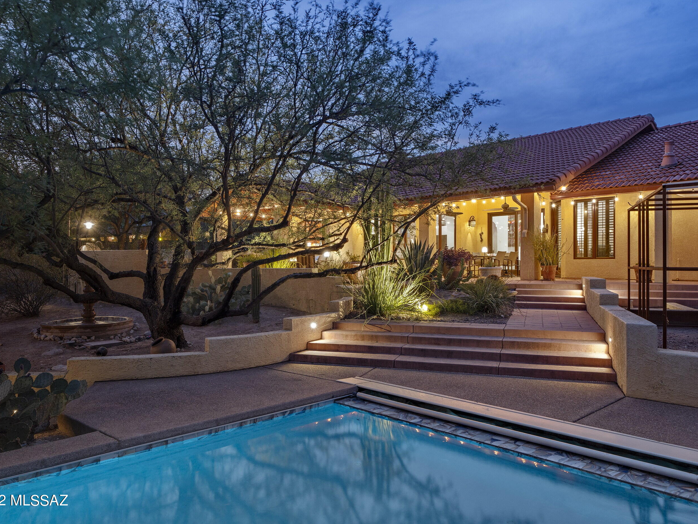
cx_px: 354
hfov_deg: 67.3
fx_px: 524
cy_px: 262
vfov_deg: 53.1
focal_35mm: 26
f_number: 9
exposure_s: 3.2
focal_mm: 24
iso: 200
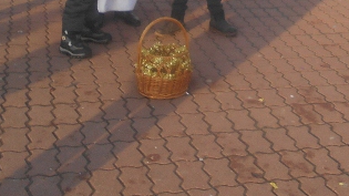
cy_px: -103
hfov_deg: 28.8
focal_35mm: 72
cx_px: 268
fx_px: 666
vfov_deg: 15.4
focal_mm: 4.6
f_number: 3.2
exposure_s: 1/250
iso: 80
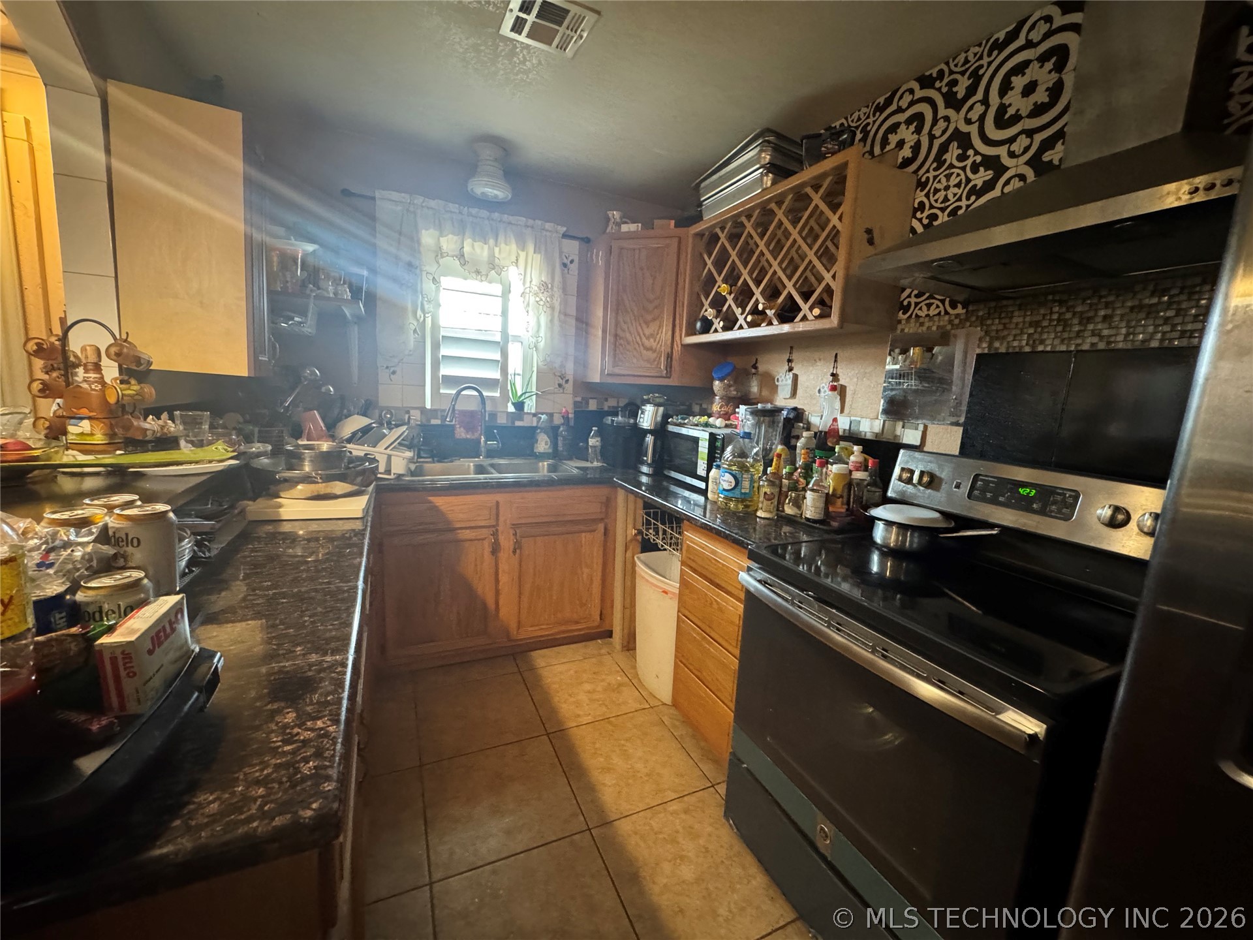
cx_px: 626
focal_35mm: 14
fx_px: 507
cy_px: 470
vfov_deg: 85.7
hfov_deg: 102.1
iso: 1000
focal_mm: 2.22
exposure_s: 1/40
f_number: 2.2
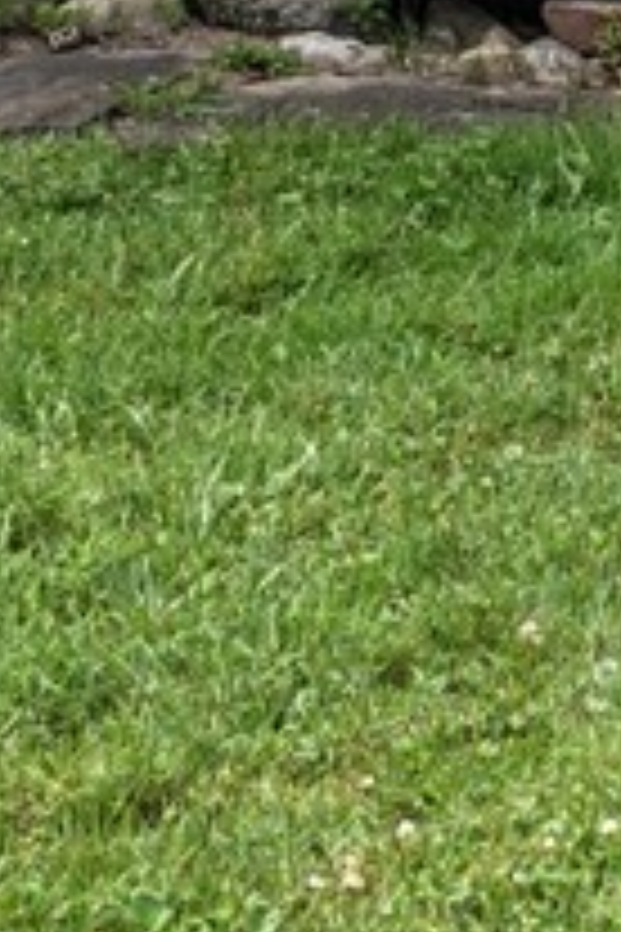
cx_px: 364
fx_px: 4476
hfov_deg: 7.9
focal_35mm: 173
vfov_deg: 10.4
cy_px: -1270
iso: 140
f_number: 5.6
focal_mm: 22
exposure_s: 1/125
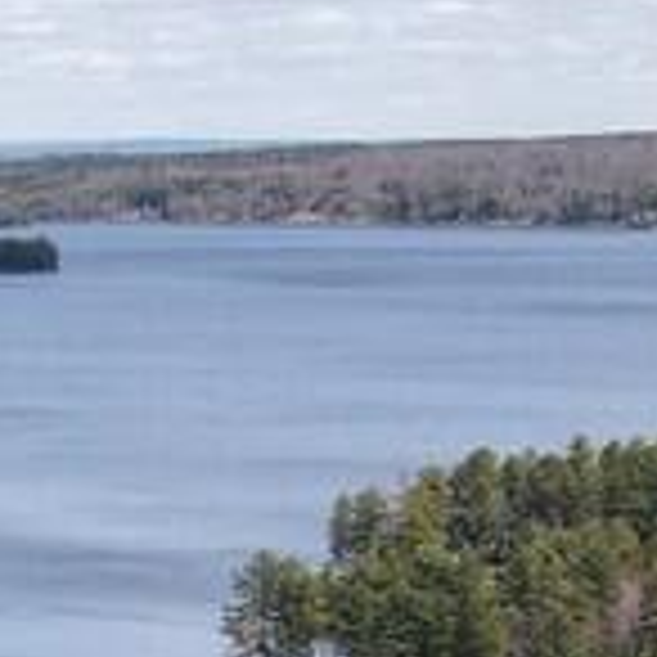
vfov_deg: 10.7
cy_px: 1341
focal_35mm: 149
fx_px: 3199
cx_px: -441
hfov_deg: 11.1
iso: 110
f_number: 2.8
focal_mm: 4.5
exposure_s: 1/640
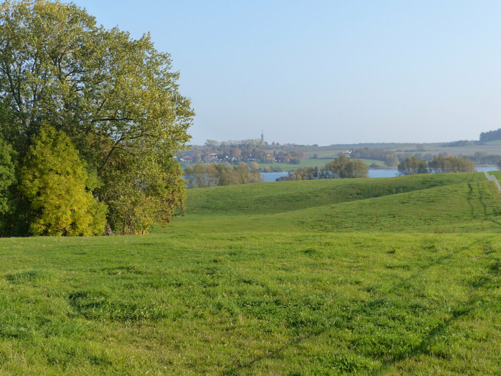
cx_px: 250
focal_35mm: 55
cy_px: 188
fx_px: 796
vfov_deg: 26.6
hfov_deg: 34.9
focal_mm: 9.9
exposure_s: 1/500
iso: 160
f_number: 4
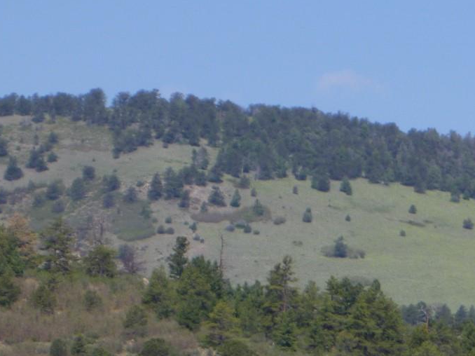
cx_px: 496
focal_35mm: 529
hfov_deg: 3.7
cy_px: 273
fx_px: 7256
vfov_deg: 2.8
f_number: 5.9
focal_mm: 40
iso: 80
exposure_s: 1/320
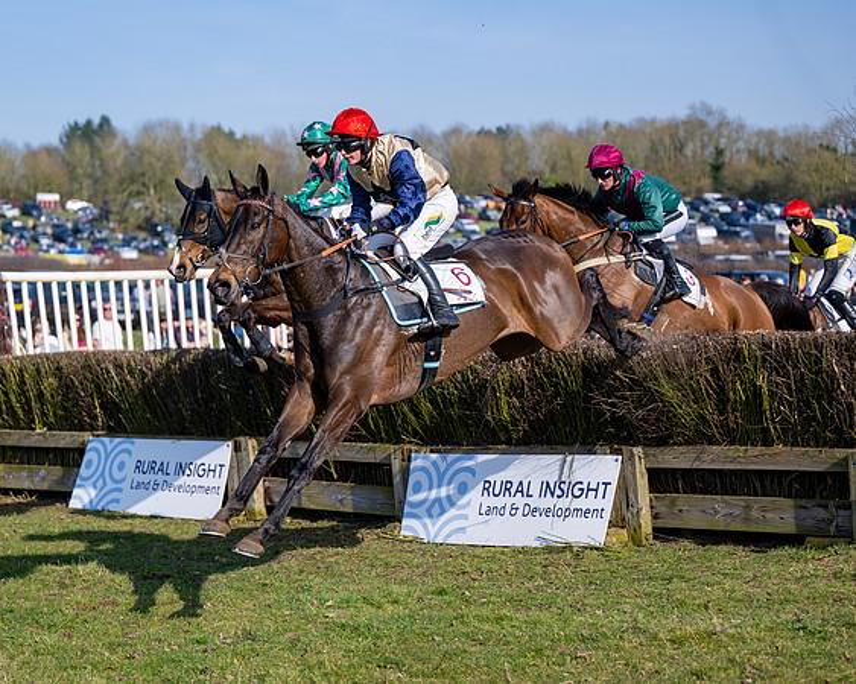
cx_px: 407
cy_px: 342
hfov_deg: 24.2
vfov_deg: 19.4
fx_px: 1998
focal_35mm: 79
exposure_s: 1/2000
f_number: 2.8
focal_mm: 70
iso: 100
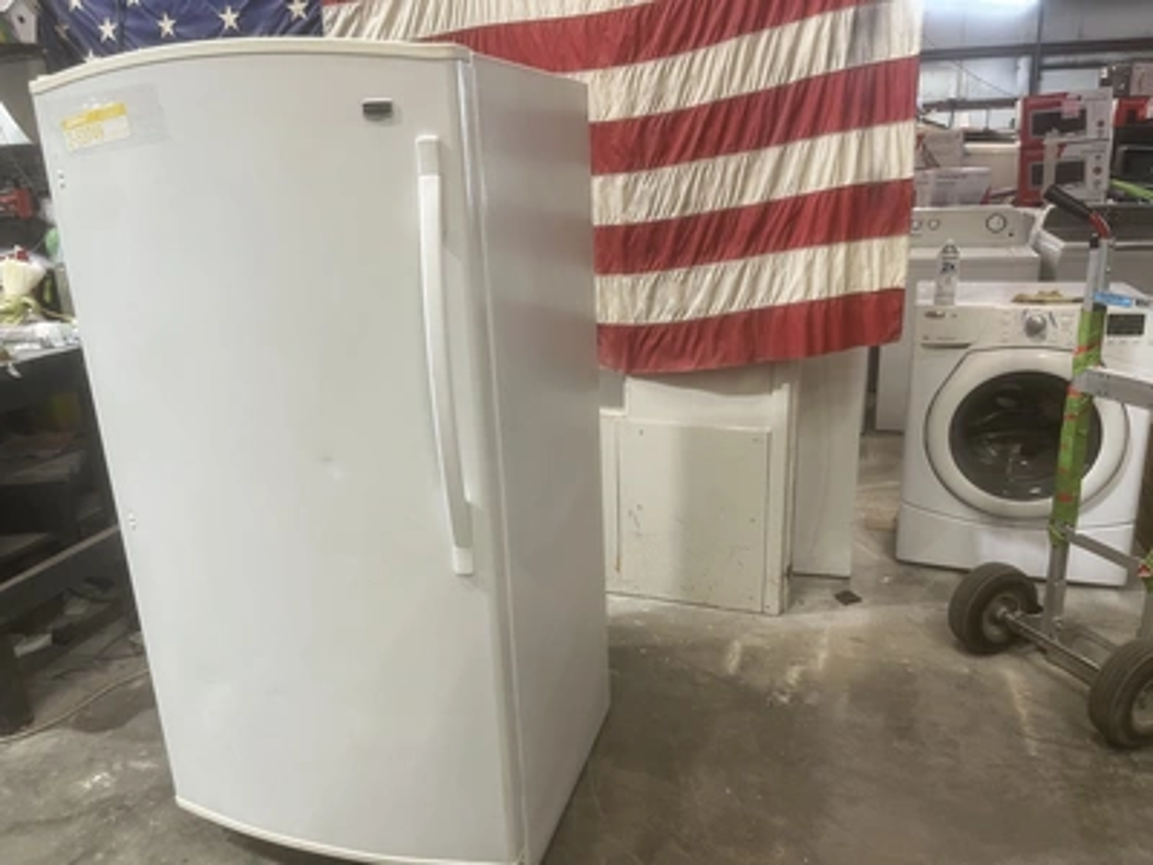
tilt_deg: -16.1
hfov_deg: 67.3
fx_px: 866
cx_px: 576
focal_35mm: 26
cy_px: 432
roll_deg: +2.6
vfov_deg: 53.1
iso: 100
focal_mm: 5.1
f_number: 1.6
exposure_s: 1/60
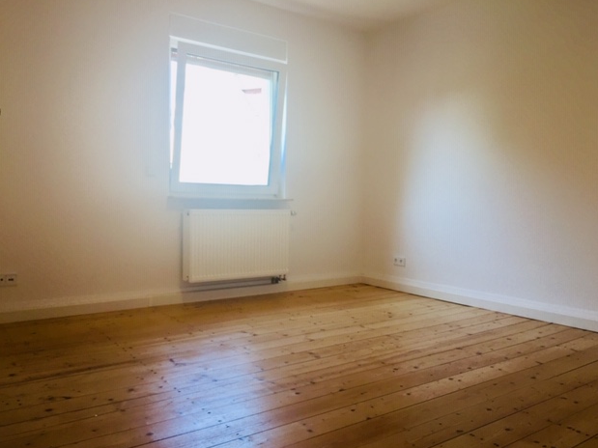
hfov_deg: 60.0
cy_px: 227
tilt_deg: -1.9
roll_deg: -0.8
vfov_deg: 46.8
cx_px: 307
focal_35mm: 30
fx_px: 518
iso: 40
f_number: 2.2
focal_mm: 4.15
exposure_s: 1/100
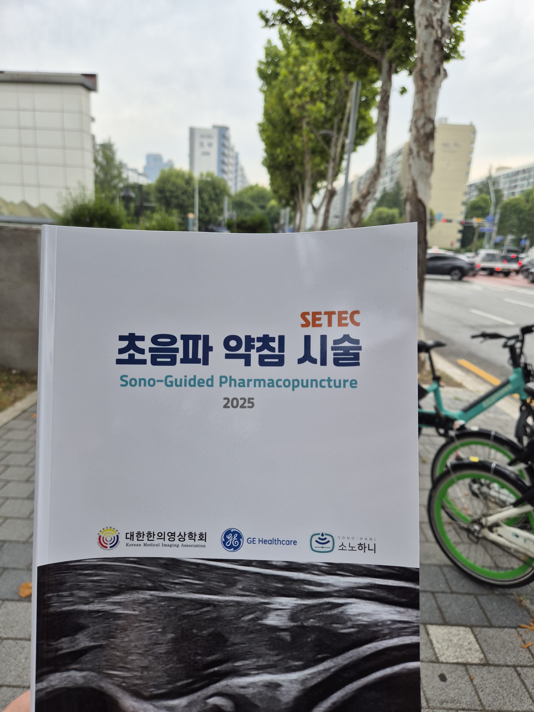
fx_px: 473
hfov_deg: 58.9
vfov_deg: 73.9
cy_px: 356
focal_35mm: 23
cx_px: 267
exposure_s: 1/416
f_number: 1.8
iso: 25
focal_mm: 5.4
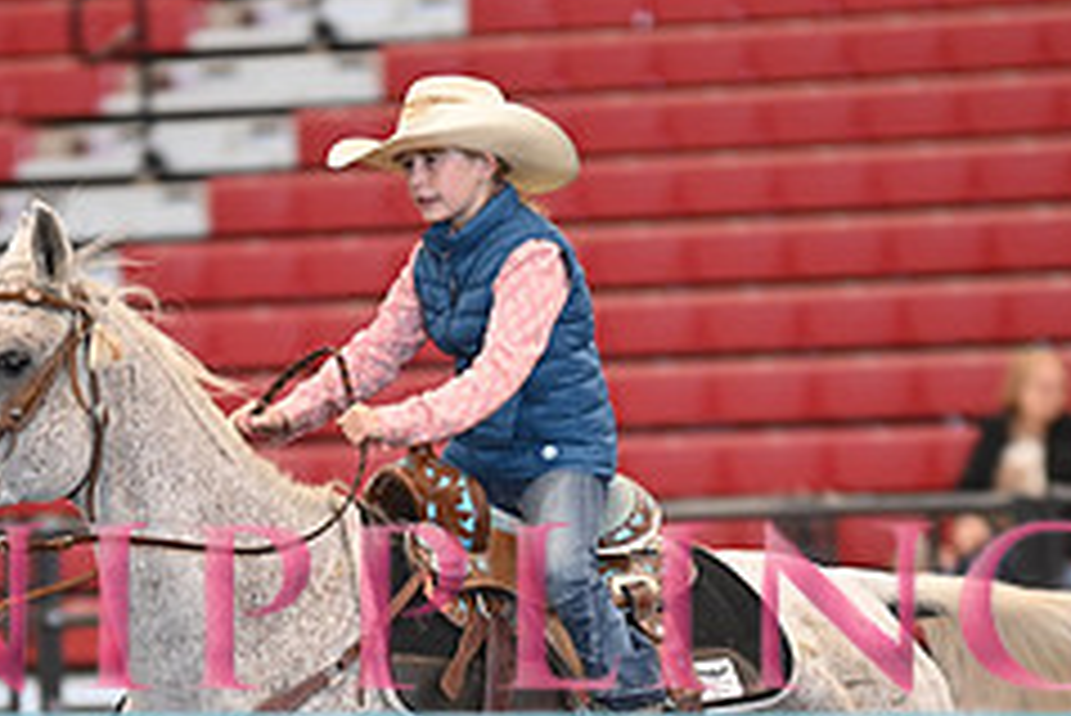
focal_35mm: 487
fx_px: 14496
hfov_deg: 4.2
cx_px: 315
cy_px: 727
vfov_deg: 2.8
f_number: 3.2
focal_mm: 200
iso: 1600
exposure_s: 1/250
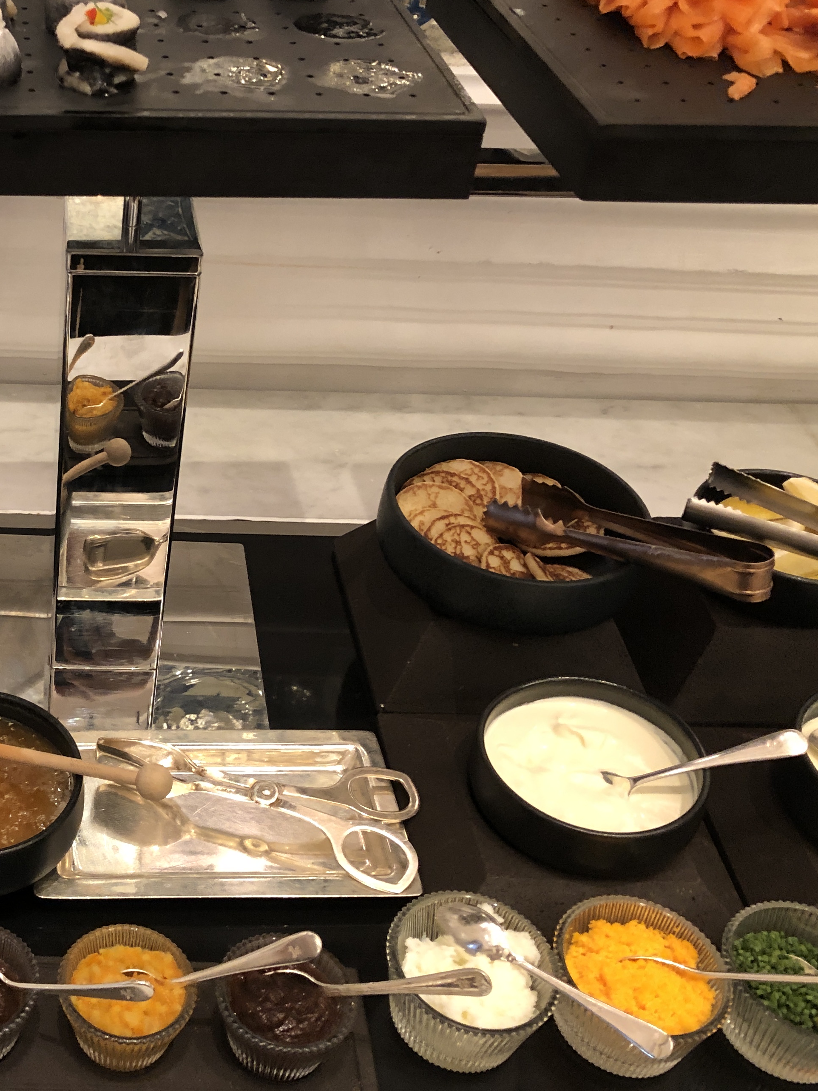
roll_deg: -2.0
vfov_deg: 42.9
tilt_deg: -38.2
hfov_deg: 30.9
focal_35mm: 44
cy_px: 510
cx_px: 33
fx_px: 1387
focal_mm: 3.99
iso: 80
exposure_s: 1/17
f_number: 1.8
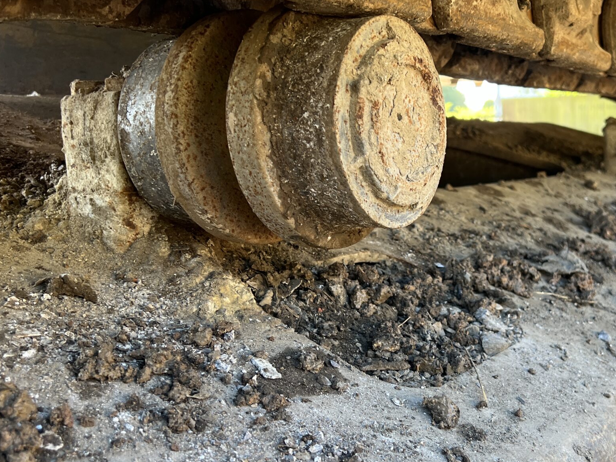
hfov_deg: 42.9
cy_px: 266
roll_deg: +1.1
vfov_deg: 33.5
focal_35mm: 43
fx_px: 765
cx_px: 437
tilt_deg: -10.8
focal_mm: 5.7
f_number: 1.5
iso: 50
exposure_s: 1/121
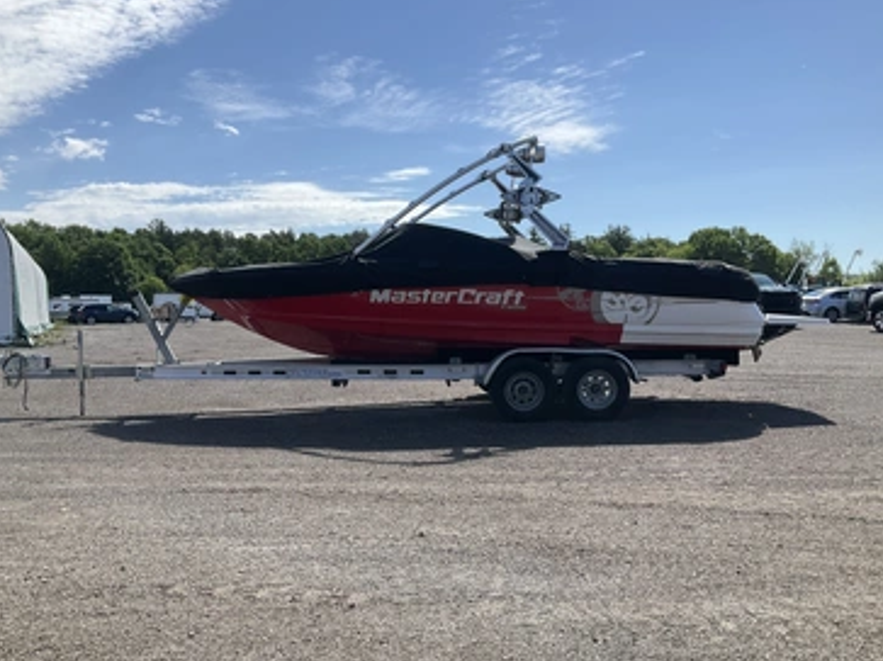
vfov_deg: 44.1
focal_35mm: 32
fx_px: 816
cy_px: 345
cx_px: 418
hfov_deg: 56.8
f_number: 1.8
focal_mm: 3
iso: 25
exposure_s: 1/2320
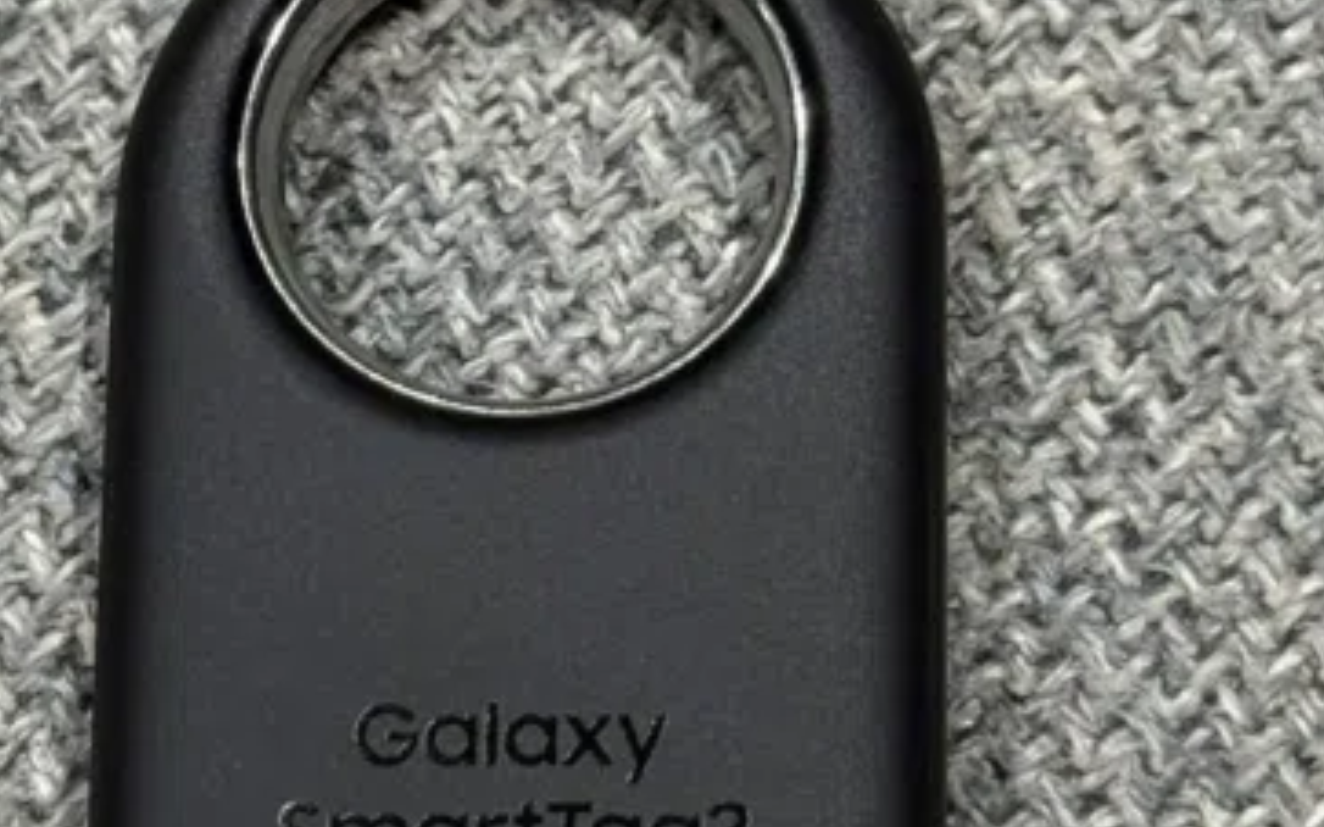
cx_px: 538
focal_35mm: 90
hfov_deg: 23.0
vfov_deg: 14.5
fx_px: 3246
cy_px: 344
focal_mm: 6.76
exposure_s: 1/50
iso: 125
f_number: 1.78
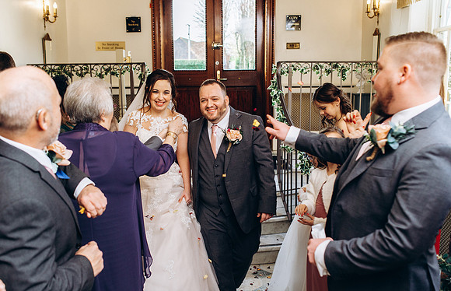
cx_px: 219
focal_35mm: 38
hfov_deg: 51.6
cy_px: 154
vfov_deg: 34.6
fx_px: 466
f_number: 4
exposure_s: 1/320
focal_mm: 35
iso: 640
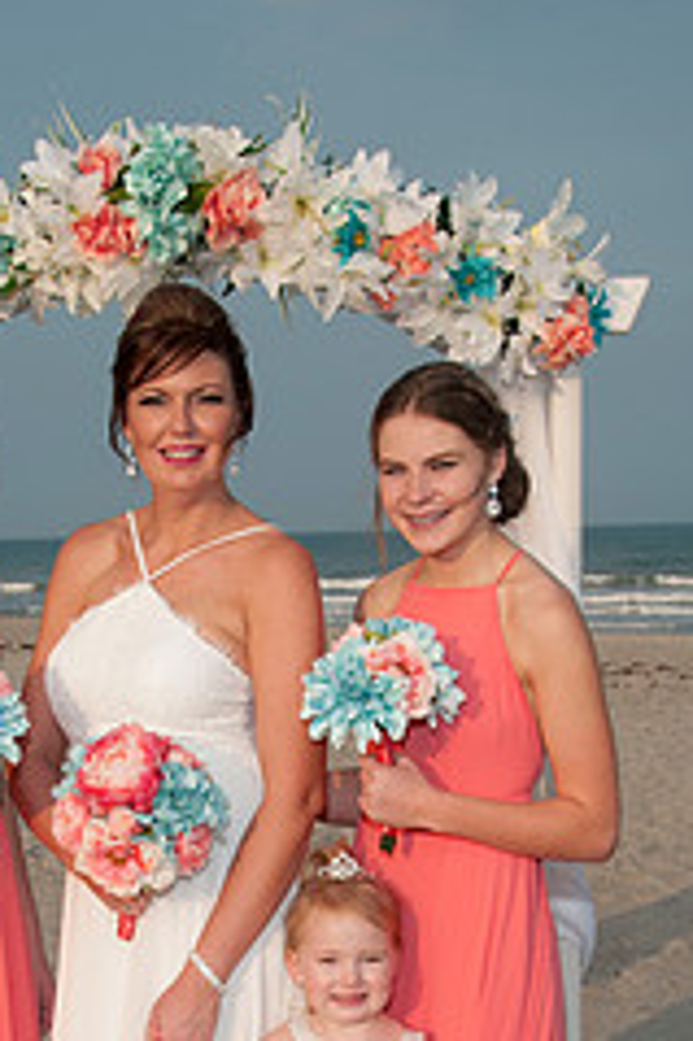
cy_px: 906
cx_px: 207
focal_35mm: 82
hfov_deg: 16.6
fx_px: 2371
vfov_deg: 24.2
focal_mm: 29
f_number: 8
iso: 100
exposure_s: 1/250
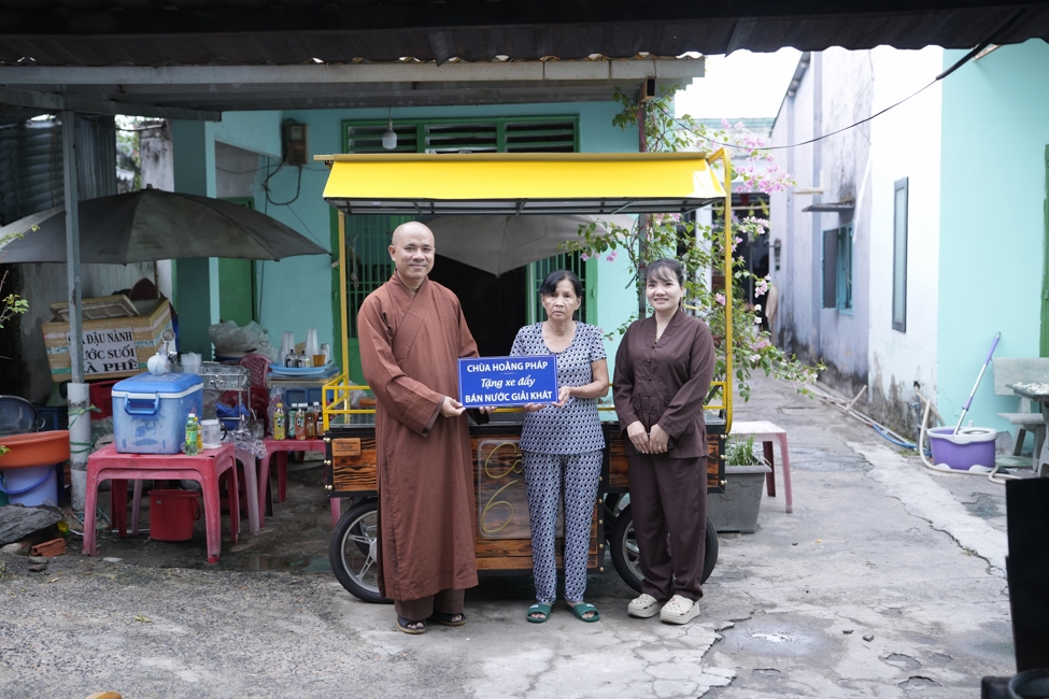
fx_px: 1136
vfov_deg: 34.2
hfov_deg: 49.6
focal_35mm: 39
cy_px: 350
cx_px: 524
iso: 250
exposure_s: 1/320
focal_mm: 39
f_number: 2.8
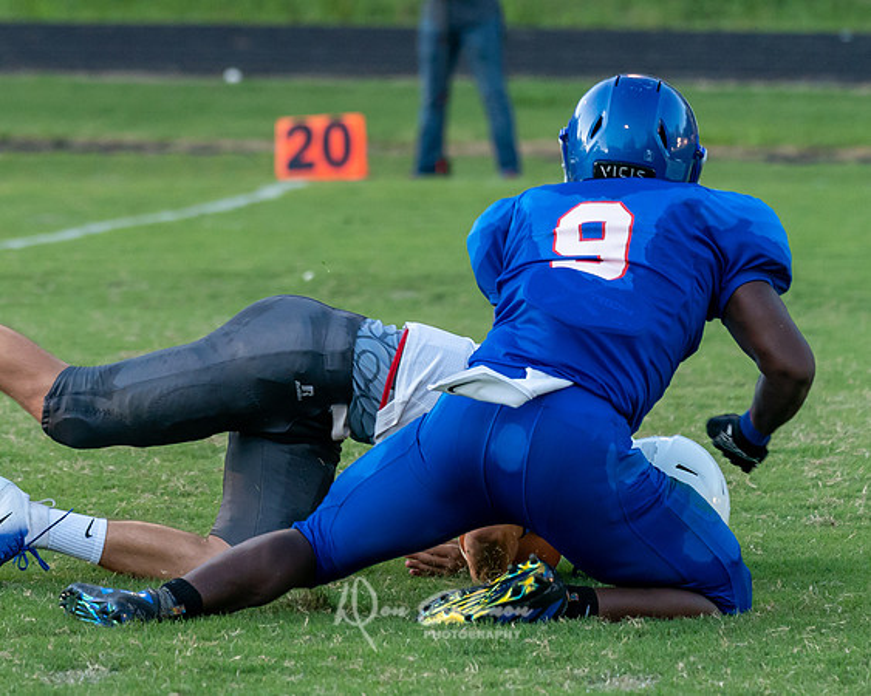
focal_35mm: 423
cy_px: 175
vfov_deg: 3.7
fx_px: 10903
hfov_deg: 4.6
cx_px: 163
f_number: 5.6
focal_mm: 226
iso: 2500
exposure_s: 1/1000
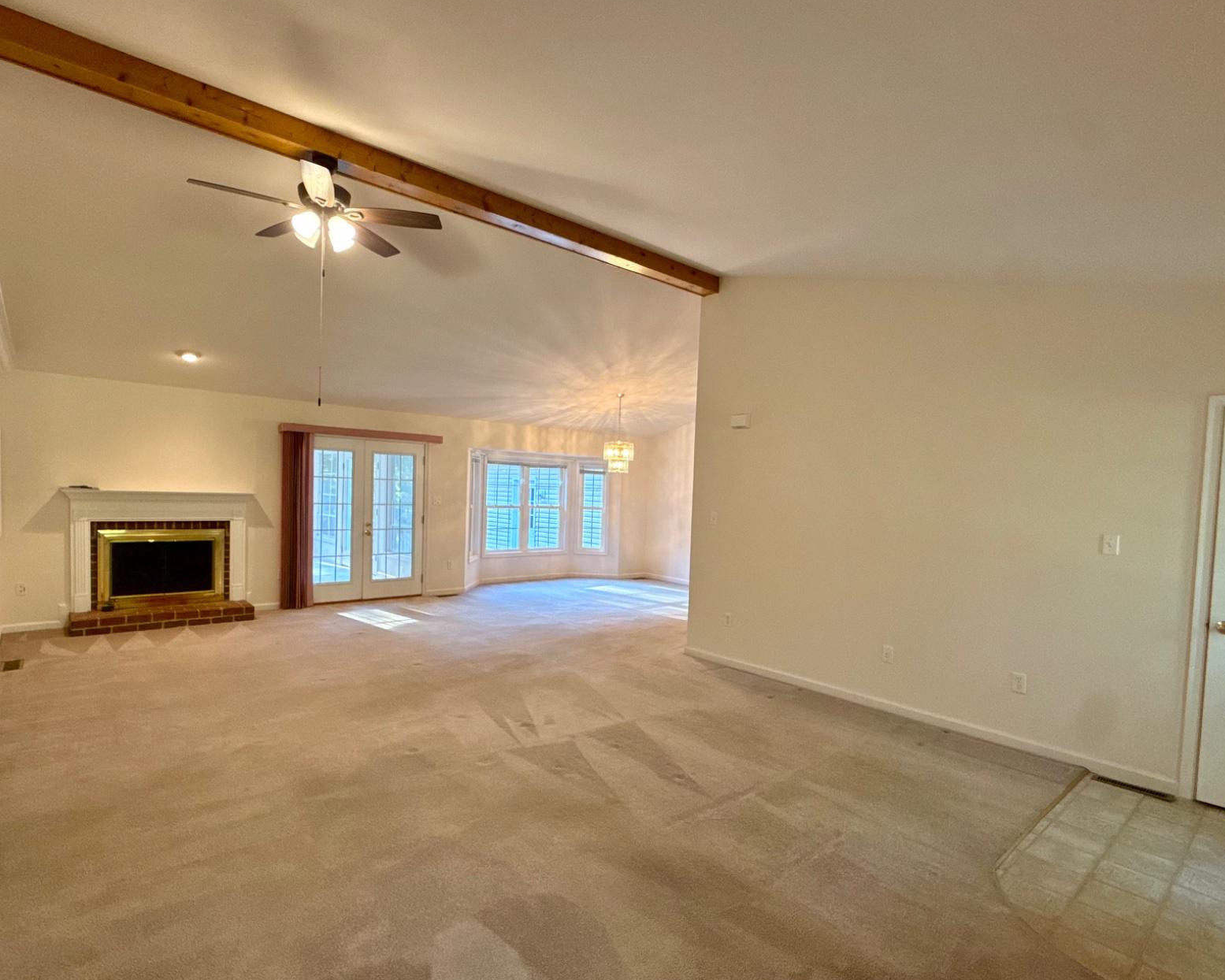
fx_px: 653
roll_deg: -2.3
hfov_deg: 86.3
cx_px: 592
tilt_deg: -1.8
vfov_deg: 73.7
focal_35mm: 18
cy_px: 518
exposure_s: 1/60
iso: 250
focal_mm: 2.22
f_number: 2.2
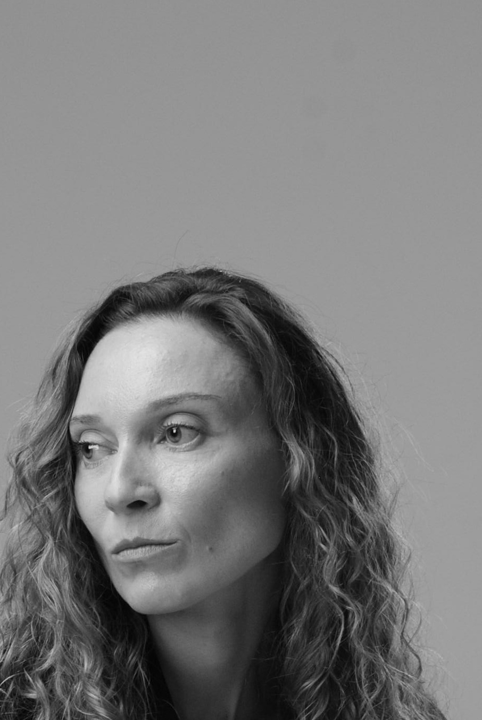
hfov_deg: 9.2
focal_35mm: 148
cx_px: -15
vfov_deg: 13.5
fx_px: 2971
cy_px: 820
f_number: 7.1
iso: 200
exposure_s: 1/160
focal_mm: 35
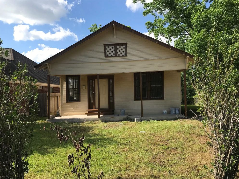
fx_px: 200
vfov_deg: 48.2
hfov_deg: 61.6
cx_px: 123
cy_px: 92
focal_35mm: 29
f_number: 1.8
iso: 20
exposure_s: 1/1408
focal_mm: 3.99
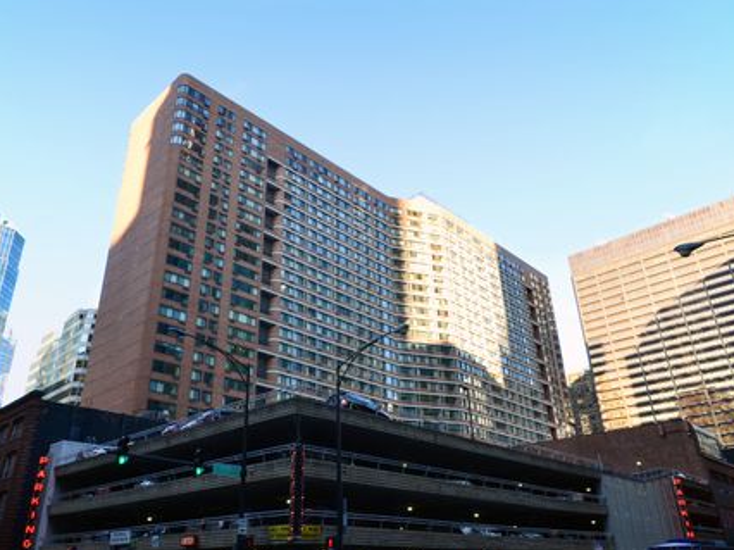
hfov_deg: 65.2
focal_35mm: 27
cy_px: 278
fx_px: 572
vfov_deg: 51.3
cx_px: 333
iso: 100
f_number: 11
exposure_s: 1/20
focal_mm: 16
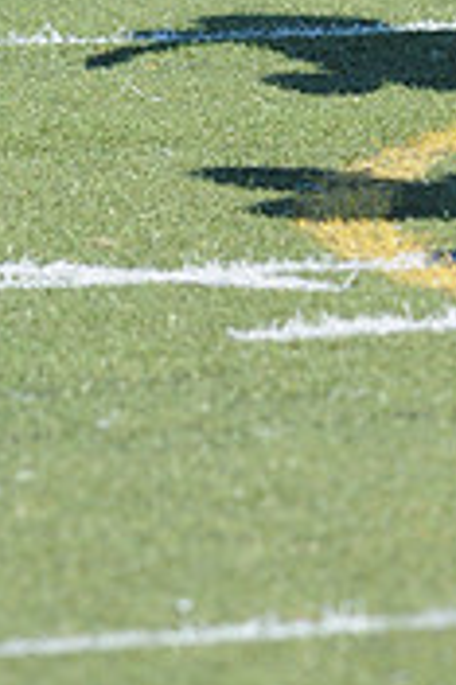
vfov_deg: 1.4
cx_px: 610
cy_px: -358
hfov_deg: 0.9
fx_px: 28287
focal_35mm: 1486
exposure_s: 1/500
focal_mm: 300
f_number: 6.3
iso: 200
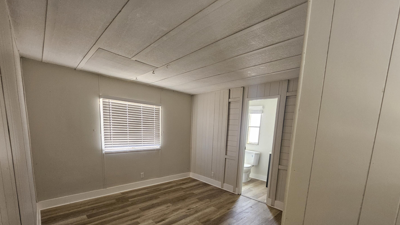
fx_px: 159
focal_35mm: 15
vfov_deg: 68.3
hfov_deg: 103.0
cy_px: 153
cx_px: 204
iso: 200
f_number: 2.2
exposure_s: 1/60
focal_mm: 1.7
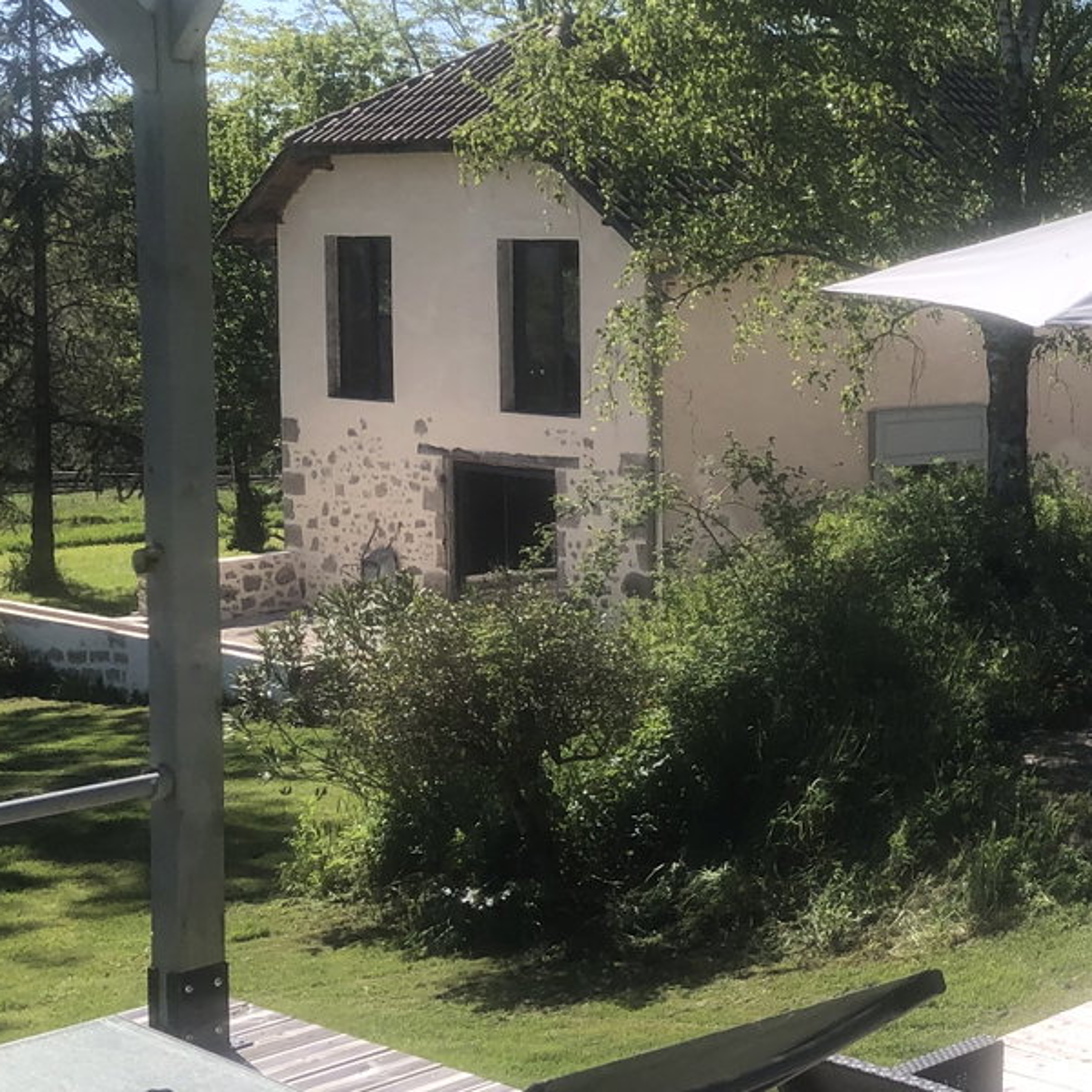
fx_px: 2356
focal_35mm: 66
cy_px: 480
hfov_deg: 23.7
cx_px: 1330
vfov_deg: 26.1
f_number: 1.8
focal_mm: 3.99
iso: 20
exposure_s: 1/1185
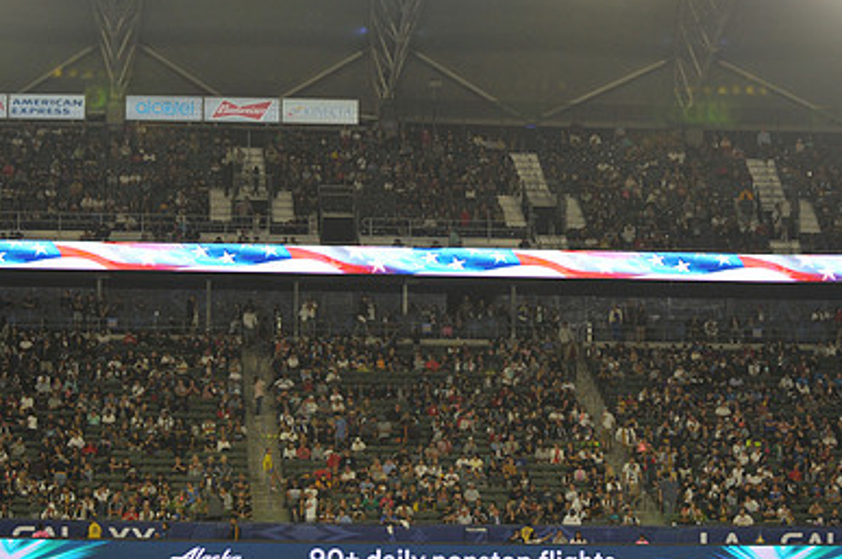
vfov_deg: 13.0
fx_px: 2453
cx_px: 418
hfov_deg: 19.5
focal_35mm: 105
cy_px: 324
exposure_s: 1/1000
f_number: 2.8
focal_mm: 70
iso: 1250
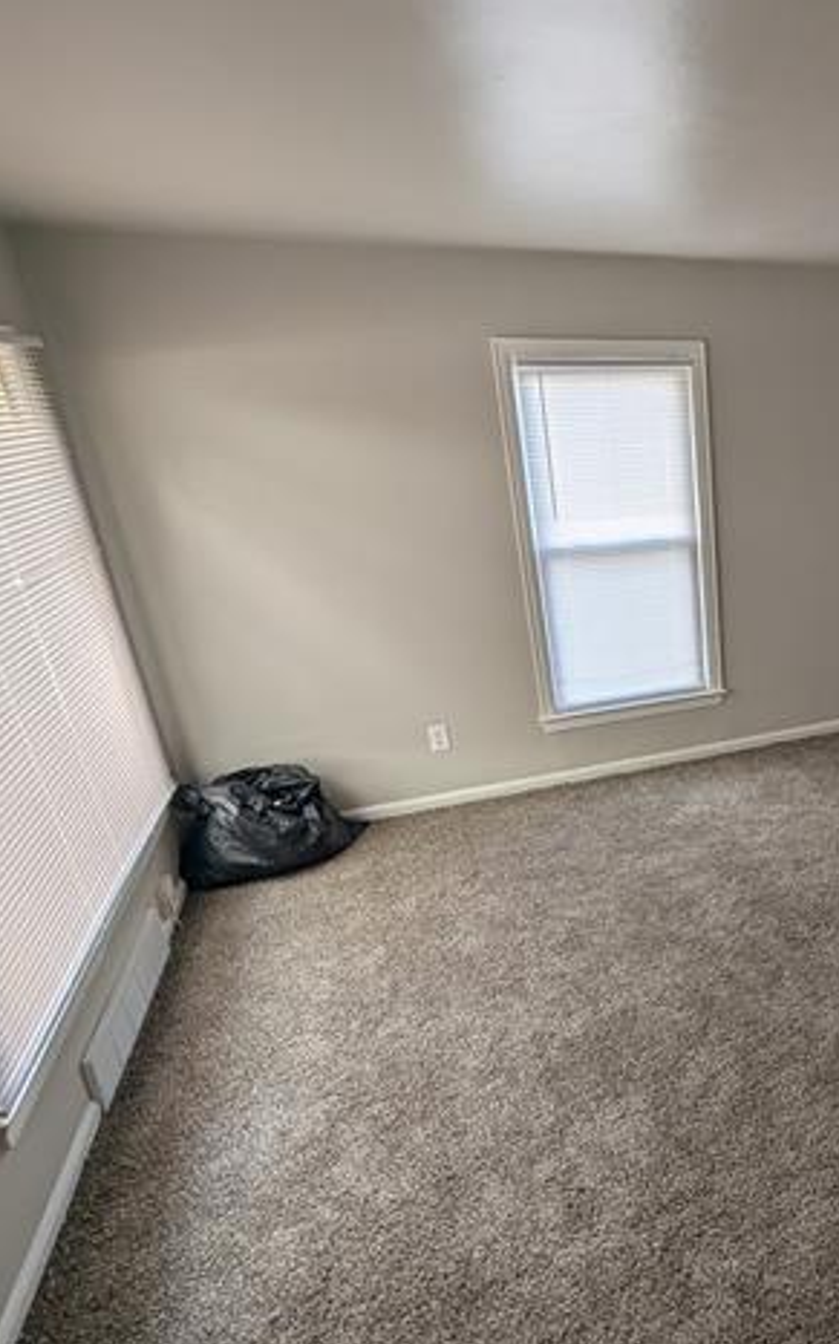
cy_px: 712
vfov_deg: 82.2
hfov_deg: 48.8
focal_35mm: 21
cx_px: 807
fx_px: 769
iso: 52
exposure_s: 1/103
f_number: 1.7
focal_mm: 2.02
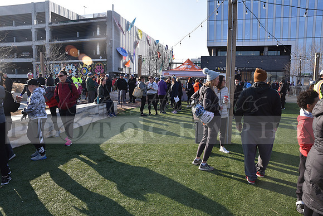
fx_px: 215
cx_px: 162
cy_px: 108
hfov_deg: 73.7
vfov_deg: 53.2
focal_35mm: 24
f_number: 8
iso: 250
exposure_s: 1/250
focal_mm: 24
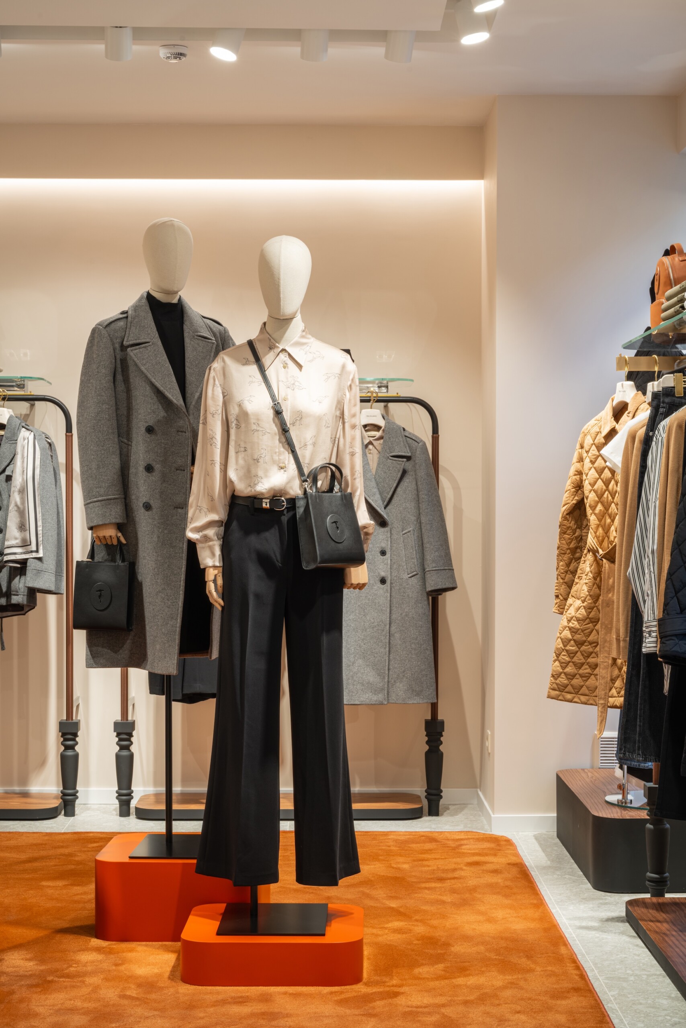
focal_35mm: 65
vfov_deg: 31.0
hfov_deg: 20.9
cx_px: 343
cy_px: 514
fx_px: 1858
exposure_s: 1/2
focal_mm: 65
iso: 100
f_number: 16
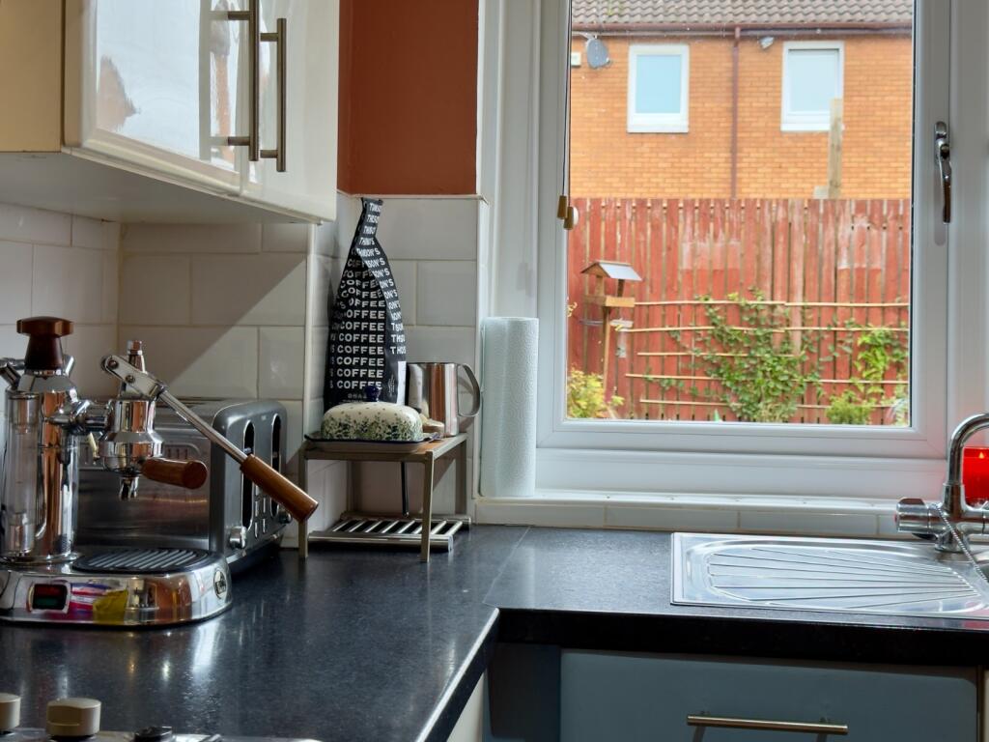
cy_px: 371
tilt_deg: -1.5
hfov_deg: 39.7
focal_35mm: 48
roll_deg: -0.9
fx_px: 1371
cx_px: 494
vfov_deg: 30.3
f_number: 1.78
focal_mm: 6.76
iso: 64
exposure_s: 1/100
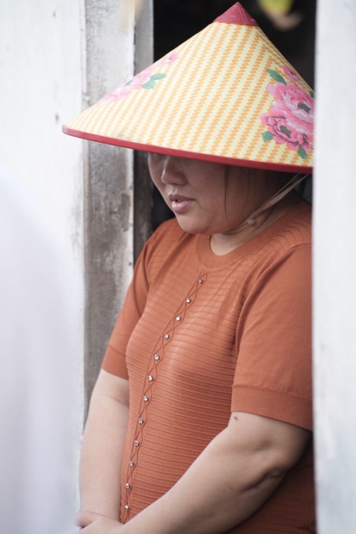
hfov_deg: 9.1
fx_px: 2225
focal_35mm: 150
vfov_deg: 13.7
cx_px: 178
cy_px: 267
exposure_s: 1/80
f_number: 4
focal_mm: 150
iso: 125
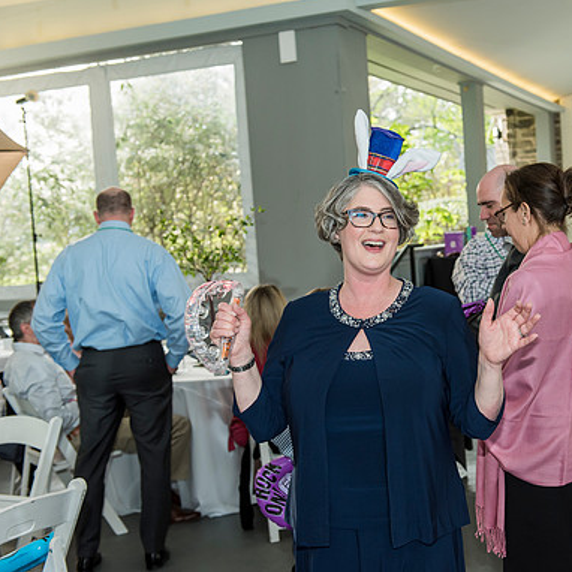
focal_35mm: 49
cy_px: 287
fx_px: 916
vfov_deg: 34.7
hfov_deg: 34.0
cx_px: 428
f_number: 4
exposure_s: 1/160
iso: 640
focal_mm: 38
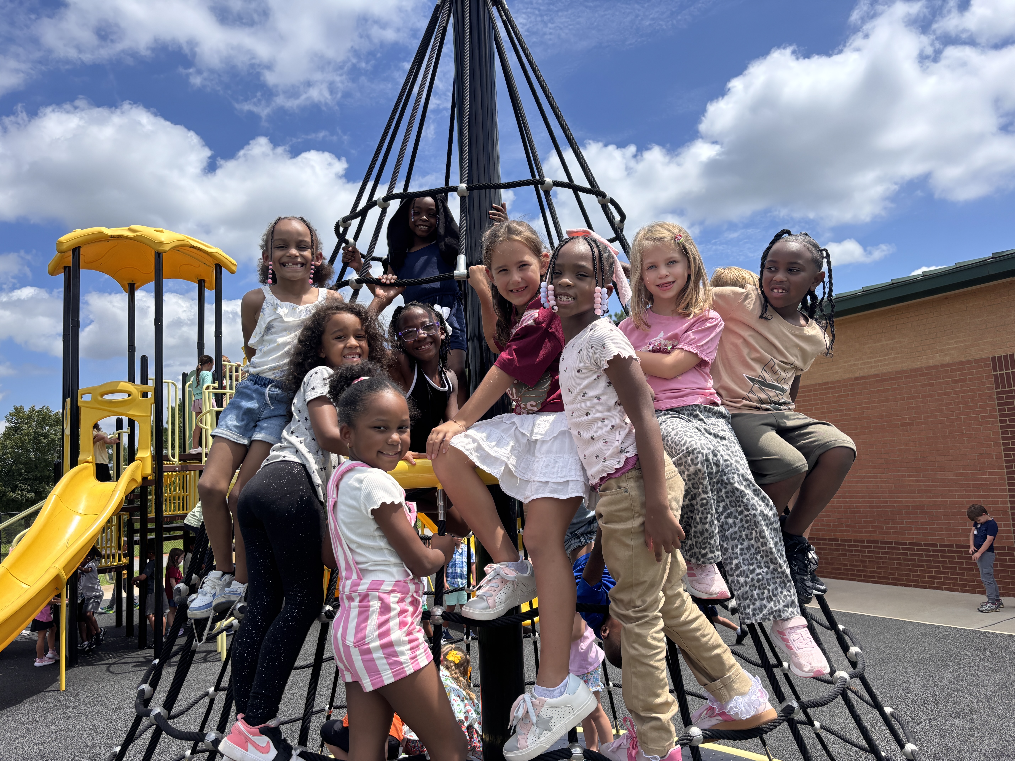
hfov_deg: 67.3
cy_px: 380
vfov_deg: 53.1
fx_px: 762
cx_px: 508
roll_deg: +3.6
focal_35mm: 26
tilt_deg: +8.1
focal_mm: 5.96
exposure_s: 1/2778
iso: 50
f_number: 1.6
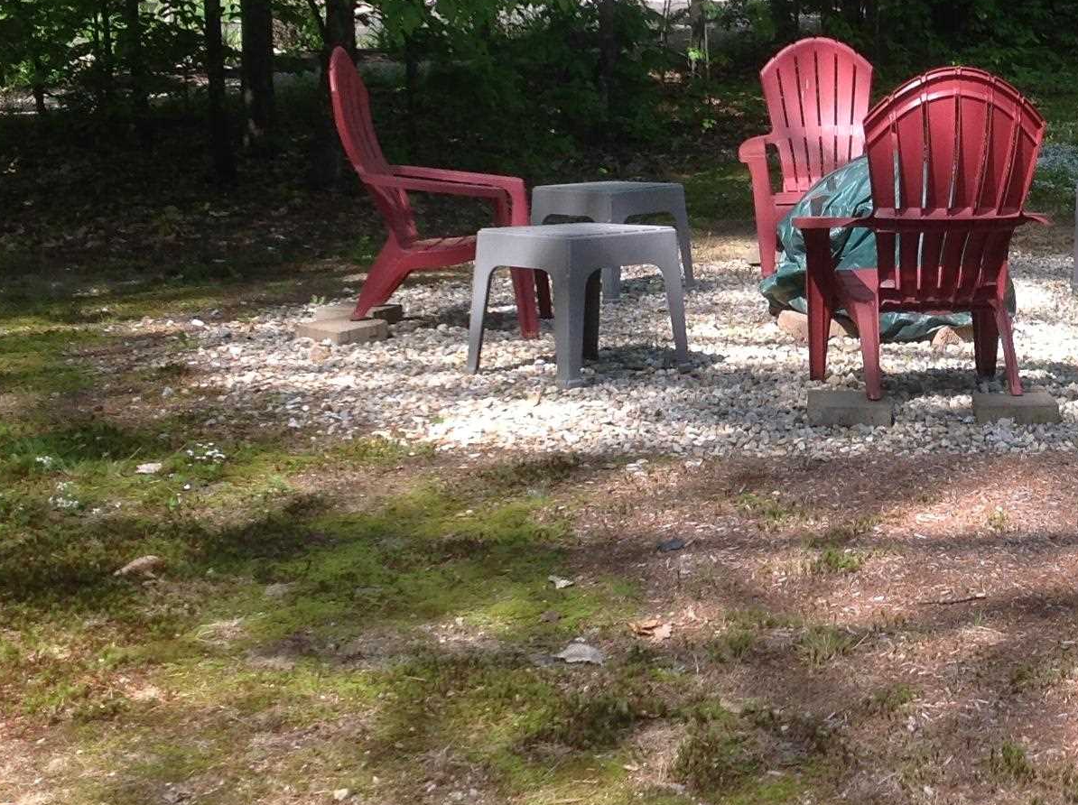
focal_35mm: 76
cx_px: 916
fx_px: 2363
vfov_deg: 19.1
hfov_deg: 25.1
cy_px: 142
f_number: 2.4
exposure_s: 1/444
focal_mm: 4.28
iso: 50
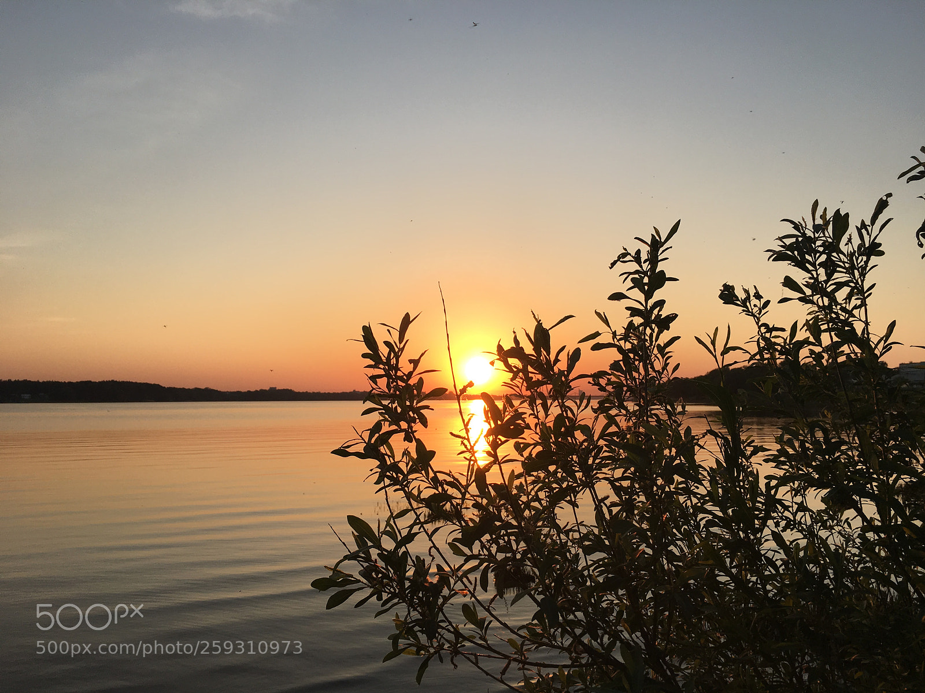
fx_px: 775
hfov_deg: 61.7
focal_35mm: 29
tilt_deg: +4.4
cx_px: 462
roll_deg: +1.3
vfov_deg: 48.2
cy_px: 346
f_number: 2.2
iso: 25
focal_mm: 4.15
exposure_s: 1/785
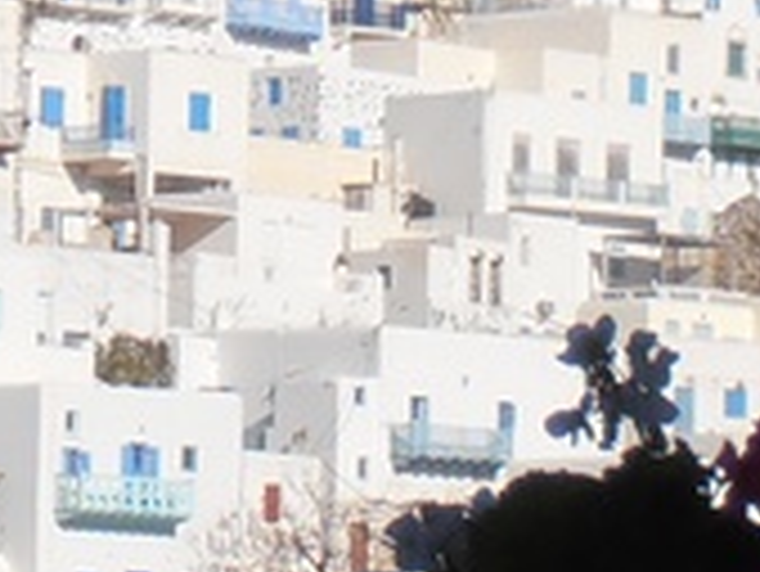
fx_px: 11732
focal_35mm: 534
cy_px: -212
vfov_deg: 2.8
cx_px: 225
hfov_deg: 3.7
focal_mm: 15.51
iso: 80
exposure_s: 1/1000
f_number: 5.1
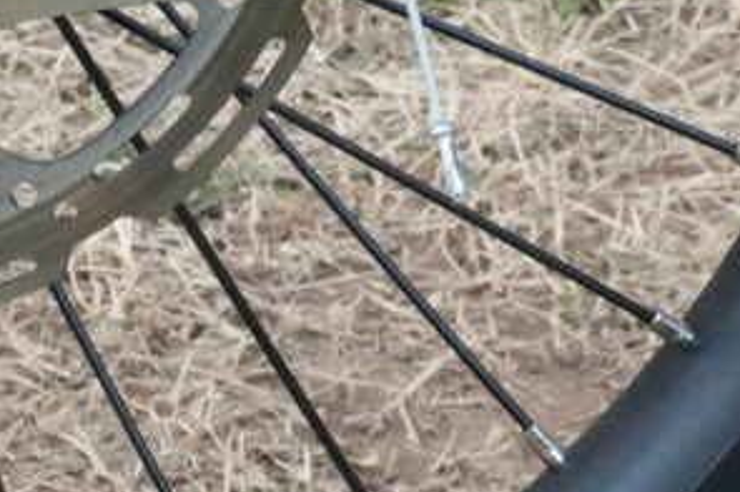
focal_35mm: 171
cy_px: -311
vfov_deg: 7.8
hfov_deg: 11.8
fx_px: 3511
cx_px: -143
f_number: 16
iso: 3200
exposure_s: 1/100
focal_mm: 28
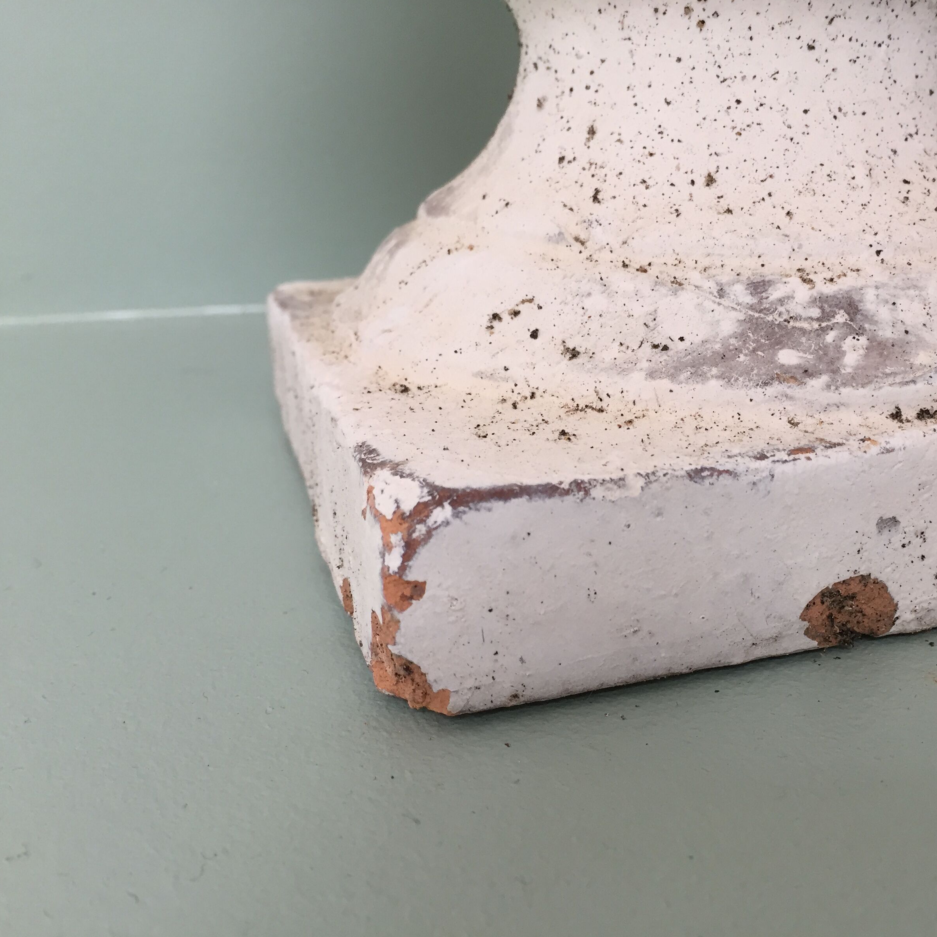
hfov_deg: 46.4
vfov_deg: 47.2
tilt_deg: -18.8
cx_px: 630
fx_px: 1072
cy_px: 477
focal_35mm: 35
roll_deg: -0.6
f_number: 2.2
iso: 40
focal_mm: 4.15
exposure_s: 1/33
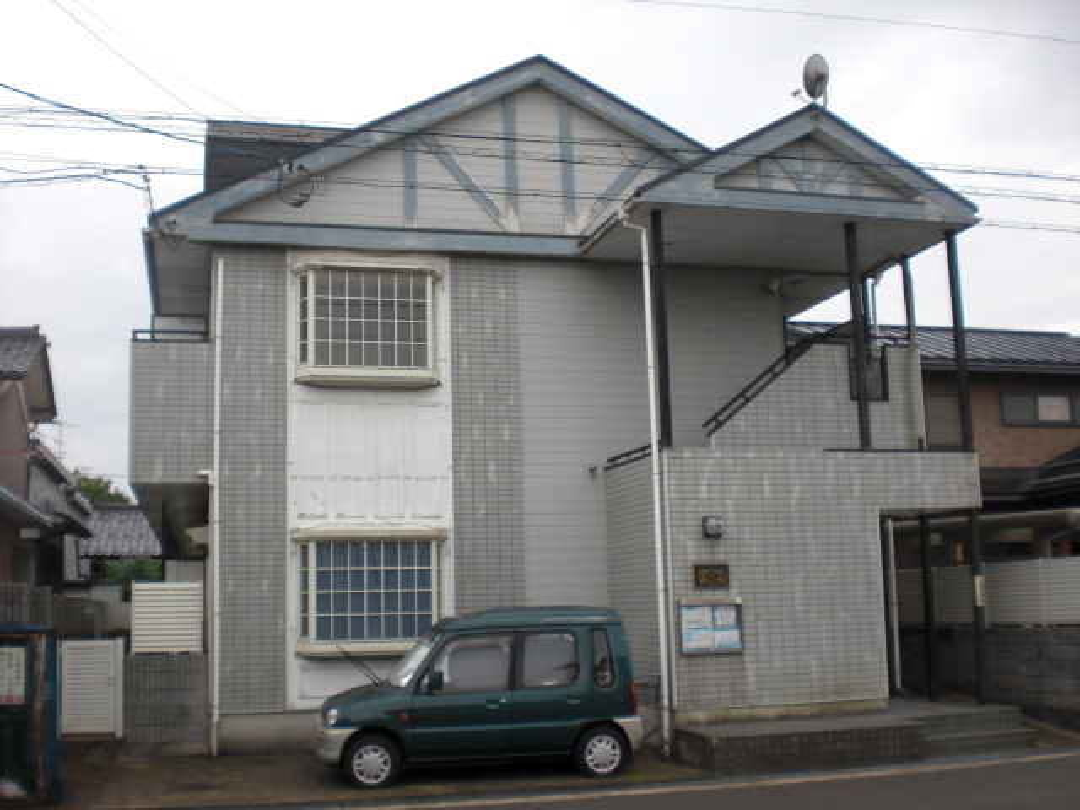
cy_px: 405
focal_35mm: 38
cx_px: 540
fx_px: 1186
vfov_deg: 37.7
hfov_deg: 49.0
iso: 64
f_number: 3.1
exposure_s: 1/160
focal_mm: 6.3
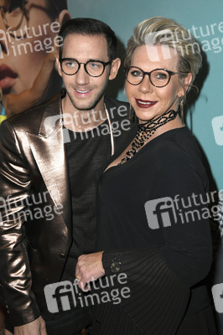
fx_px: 577
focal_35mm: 62
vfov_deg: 32.4
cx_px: 112
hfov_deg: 21.9
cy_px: 168
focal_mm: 62
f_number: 6.3
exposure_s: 1/125
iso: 1600
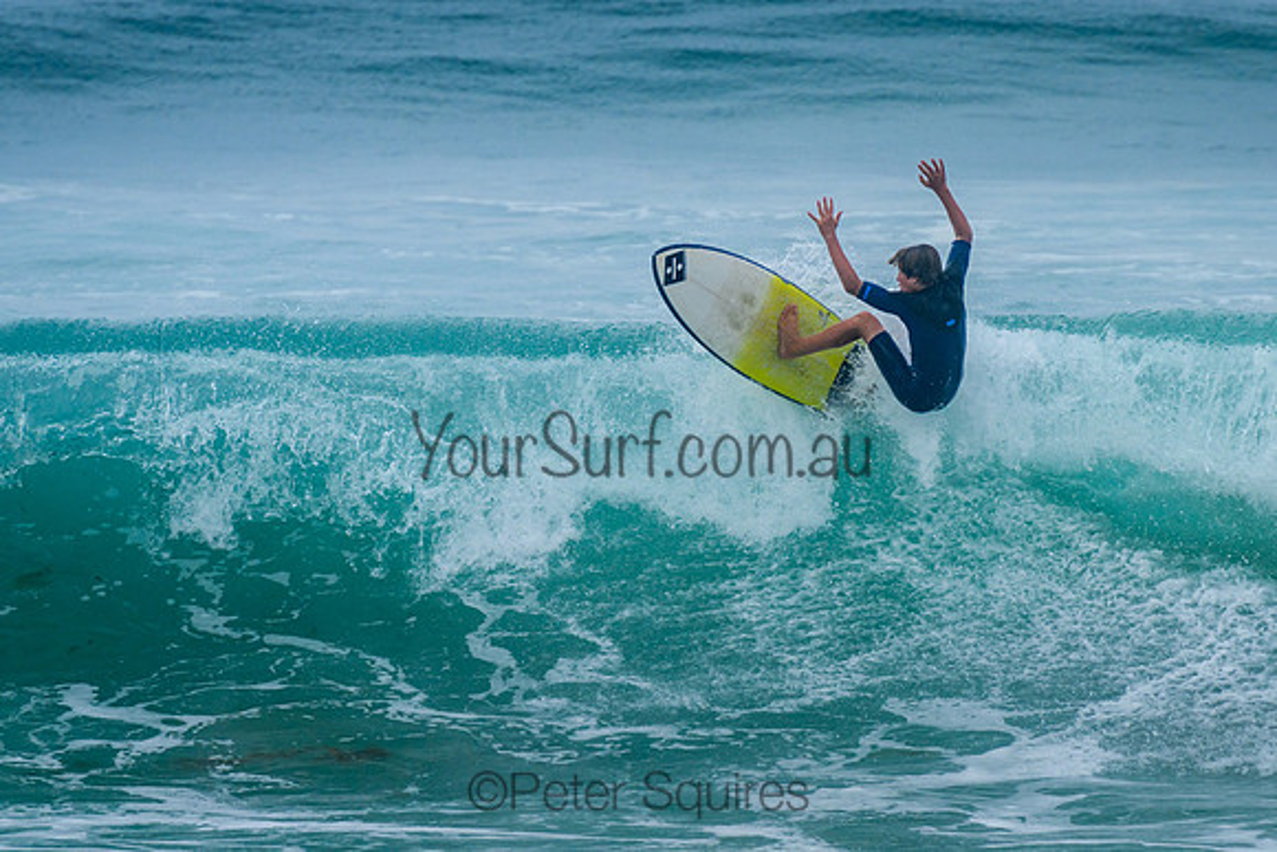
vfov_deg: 2.5
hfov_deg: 3.7
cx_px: 771
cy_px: 420
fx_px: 19526
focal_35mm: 550
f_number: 8
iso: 500
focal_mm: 400
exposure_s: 1/2000
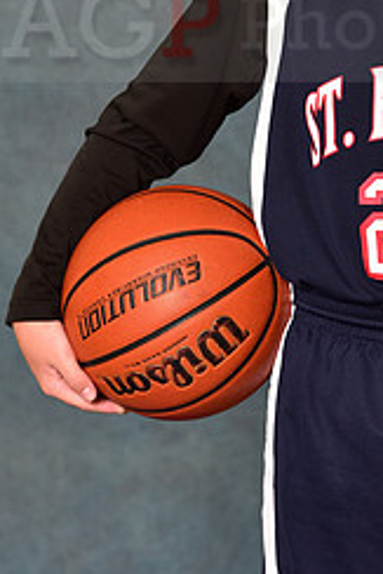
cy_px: 7
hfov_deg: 6.3
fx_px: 3490
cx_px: 410
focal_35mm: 219
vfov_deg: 9.3
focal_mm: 92
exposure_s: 1/200
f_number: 4.5
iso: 320
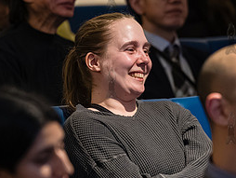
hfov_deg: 6.0
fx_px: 2245
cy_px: 83
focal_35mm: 329
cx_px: 111
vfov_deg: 4.5
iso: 8000
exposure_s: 1/200
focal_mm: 150
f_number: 2.8
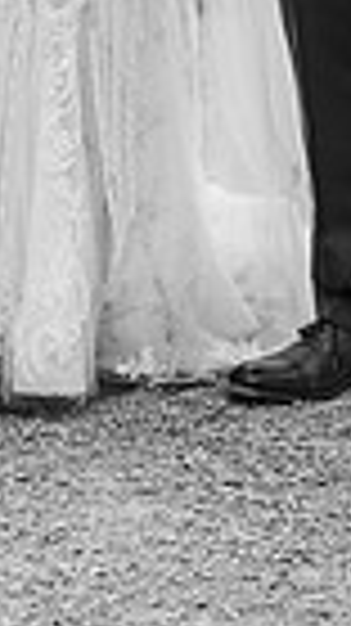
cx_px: 34
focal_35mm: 287
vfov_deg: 7.4
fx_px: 4757
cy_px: -329
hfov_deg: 4.2
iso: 100
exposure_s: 1/1000
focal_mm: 85
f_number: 2.2
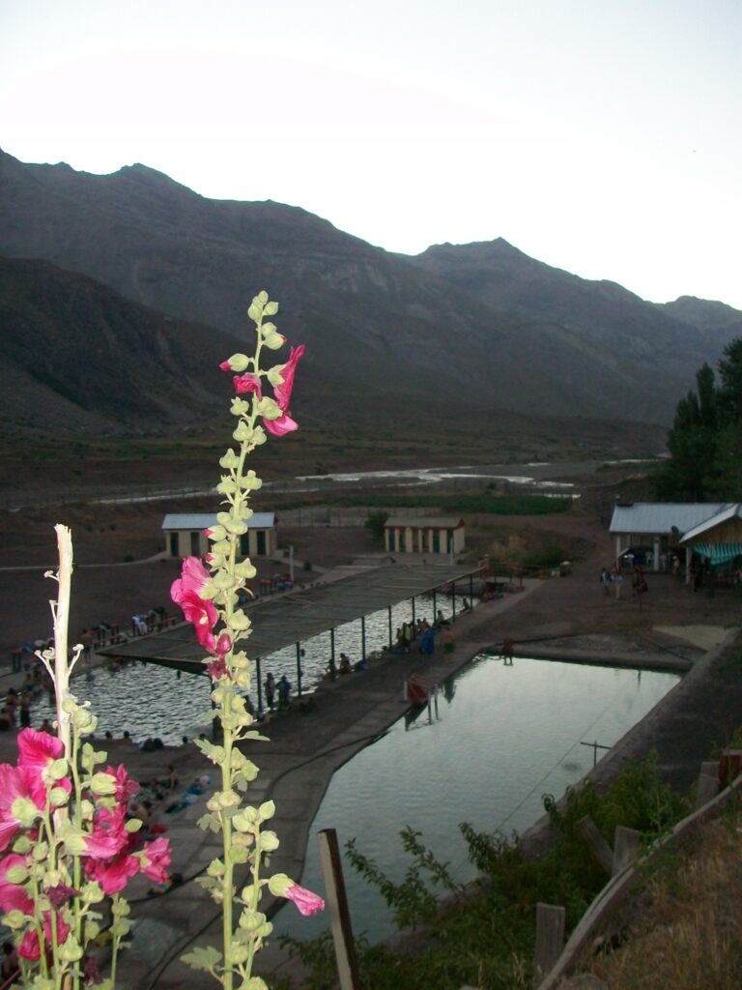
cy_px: 495
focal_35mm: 34
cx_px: 371
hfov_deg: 41.8
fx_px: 972
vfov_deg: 54.0
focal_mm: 5.7
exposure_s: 1/80
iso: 120
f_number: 2.8
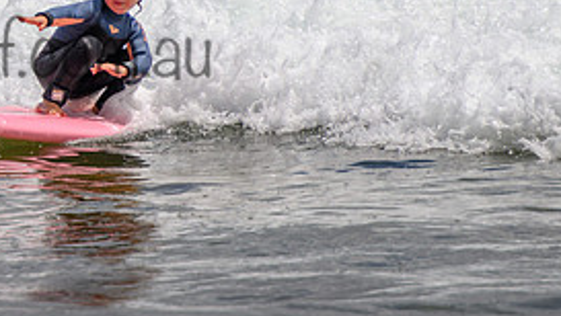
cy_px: 21
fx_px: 18220
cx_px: -171
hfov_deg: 1.8
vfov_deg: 1.0
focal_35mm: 1224
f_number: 5.6
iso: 180
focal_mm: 400
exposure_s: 1/2000
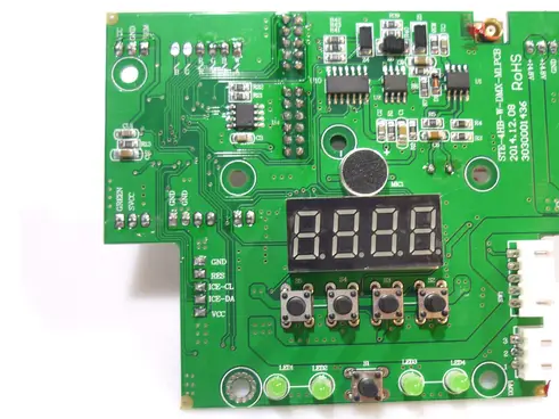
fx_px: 694
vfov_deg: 33.6
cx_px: 332
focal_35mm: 43
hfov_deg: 43.7
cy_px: 205
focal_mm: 5.5
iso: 80
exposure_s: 1/30
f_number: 2.8
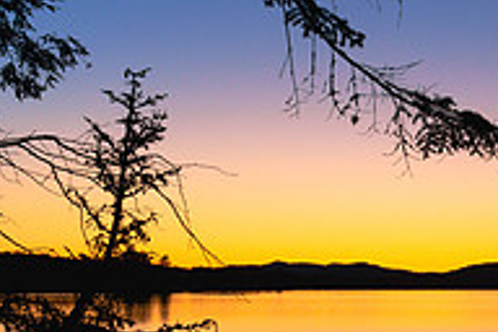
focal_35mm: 109
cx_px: 495
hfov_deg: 18.3
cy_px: 294
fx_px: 1508
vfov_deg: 12.5
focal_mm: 24
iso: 200
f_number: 6.3
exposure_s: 1/30
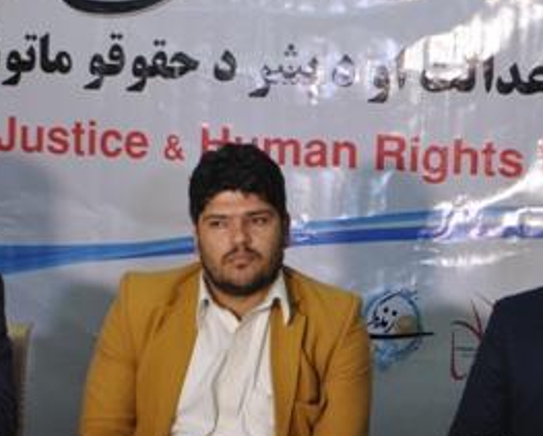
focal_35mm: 137
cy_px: 229
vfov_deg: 11.3
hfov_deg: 14.0
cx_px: 301
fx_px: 2204
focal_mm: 40
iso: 400
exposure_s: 1/20
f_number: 5.3
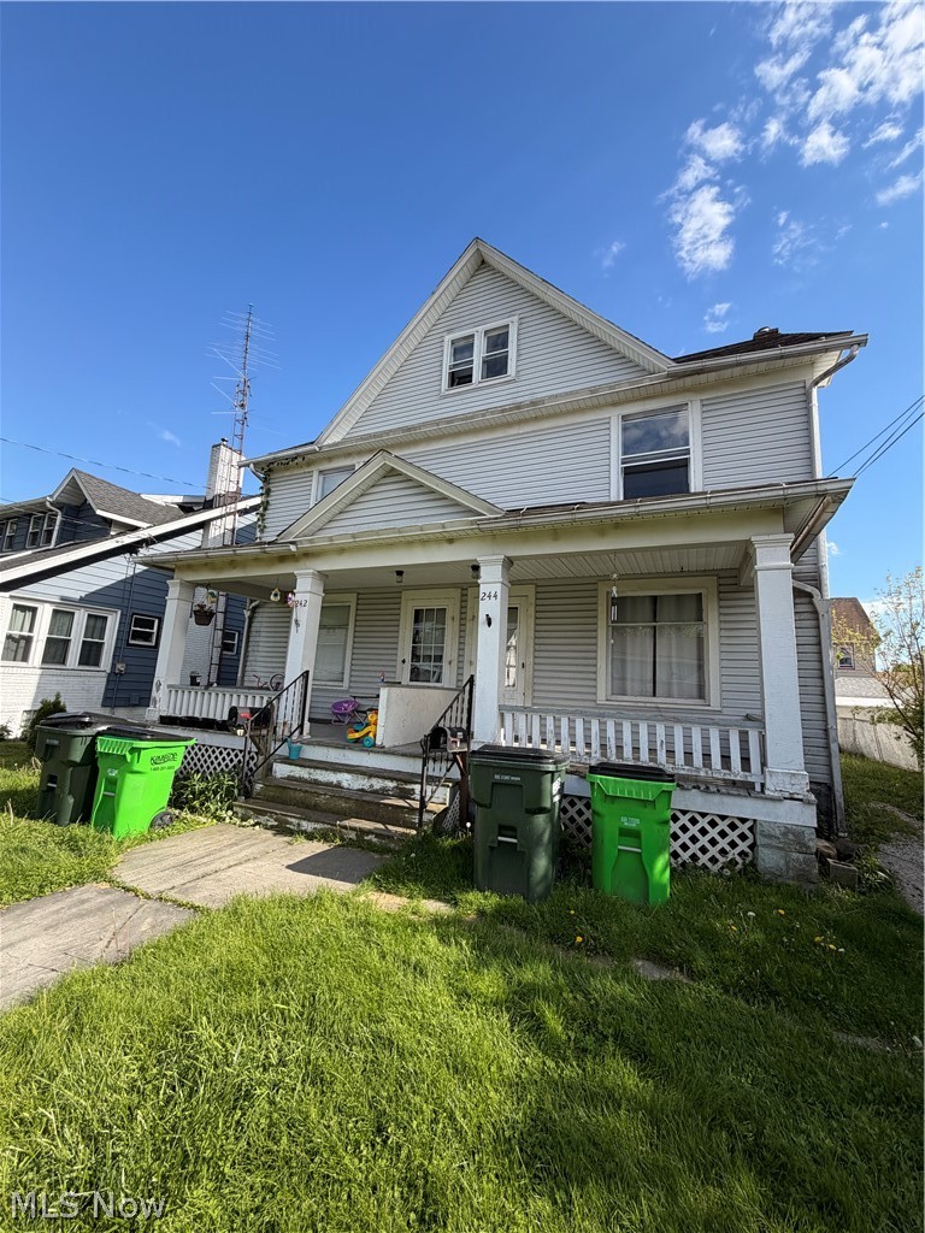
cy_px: 616
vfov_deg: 102.1
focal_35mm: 14
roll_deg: -4.6
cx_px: 462
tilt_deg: +9.7
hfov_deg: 85.7
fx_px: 499
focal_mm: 2.22
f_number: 2.2
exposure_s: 1/694
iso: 40
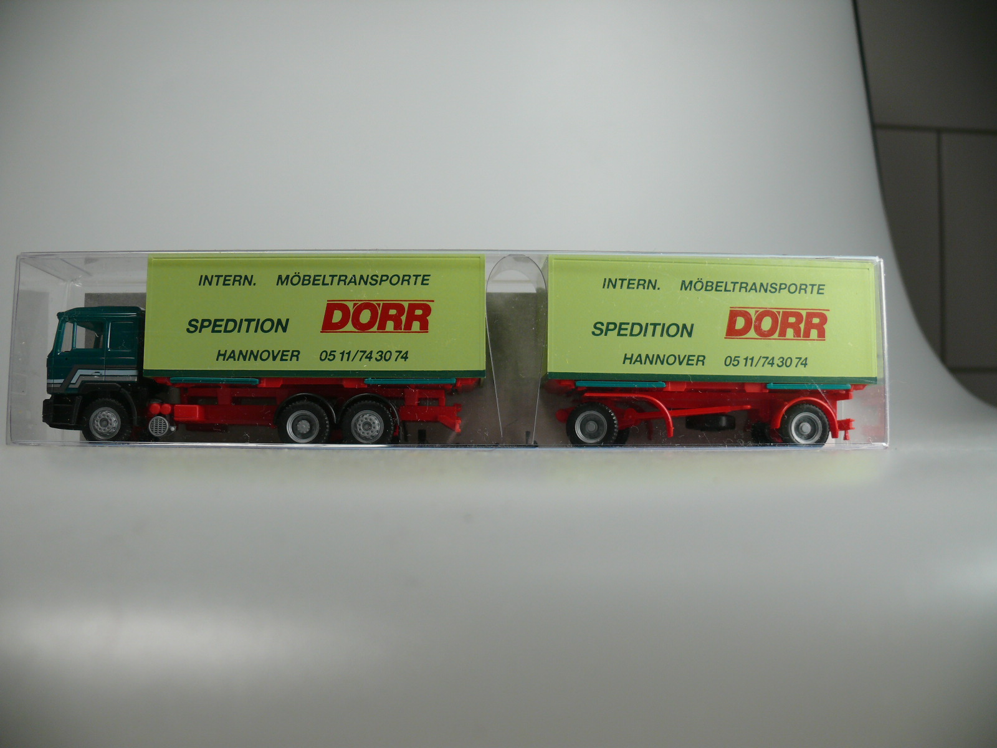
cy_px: 374
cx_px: 498
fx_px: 1008
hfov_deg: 52.6
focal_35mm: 35
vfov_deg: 40.7
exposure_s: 1/100
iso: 100
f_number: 2.8
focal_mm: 7.4
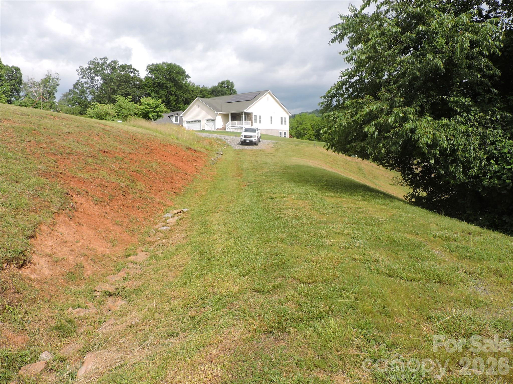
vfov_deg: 56.8
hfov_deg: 71.6
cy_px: 192
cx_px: 256
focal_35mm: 24
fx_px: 356
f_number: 3
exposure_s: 1/1000
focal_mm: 4.3
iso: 100
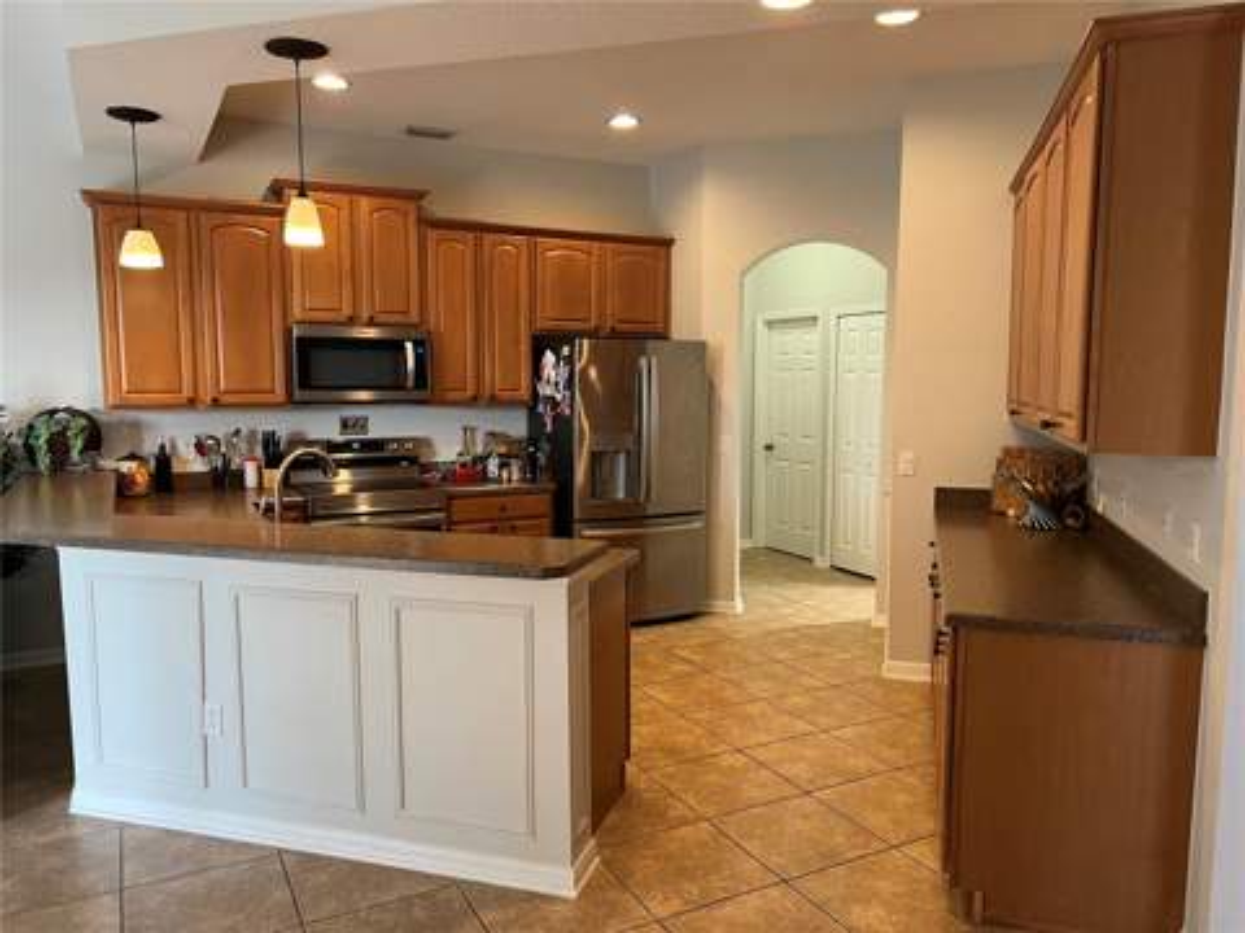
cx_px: 622
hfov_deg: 67.3
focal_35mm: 26
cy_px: 466
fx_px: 935
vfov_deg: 53.1
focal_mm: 5.7
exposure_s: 1/60
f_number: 1.5
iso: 320
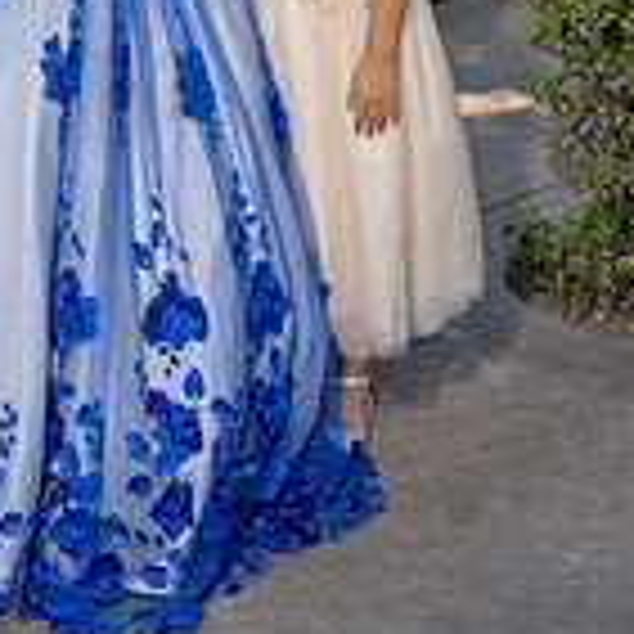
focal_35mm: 110
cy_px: -310
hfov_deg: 15.7
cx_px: 85
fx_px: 2279
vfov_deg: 14.8
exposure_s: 1/125
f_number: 4.5
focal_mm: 40.7
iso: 64
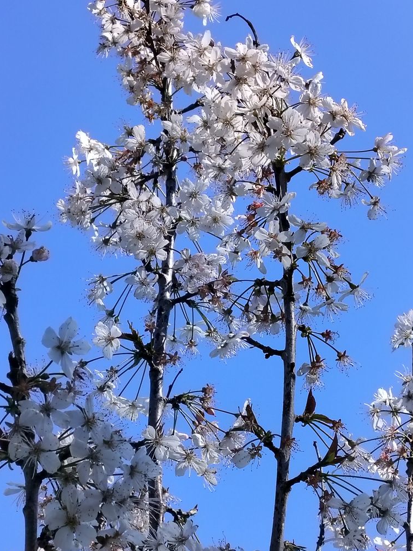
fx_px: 652
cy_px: 320
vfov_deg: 45.6
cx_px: 209
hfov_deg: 35.1
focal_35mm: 41
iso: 100
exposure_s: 1/440
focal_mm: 5.24
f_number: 1.7
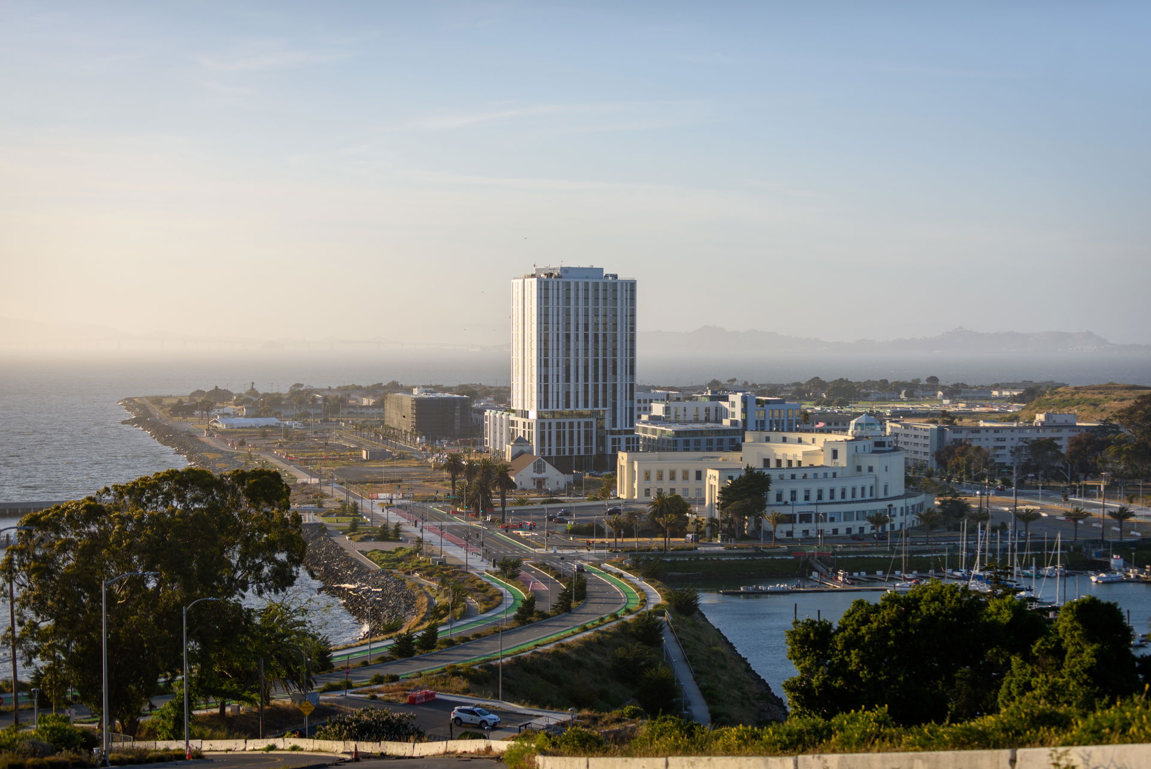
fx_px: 2239
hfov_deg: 28.8
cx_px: 576
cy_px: 384
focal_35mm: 70
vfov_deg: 19.5
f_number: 2.8
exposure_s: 1/1000
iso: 72
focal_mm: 70
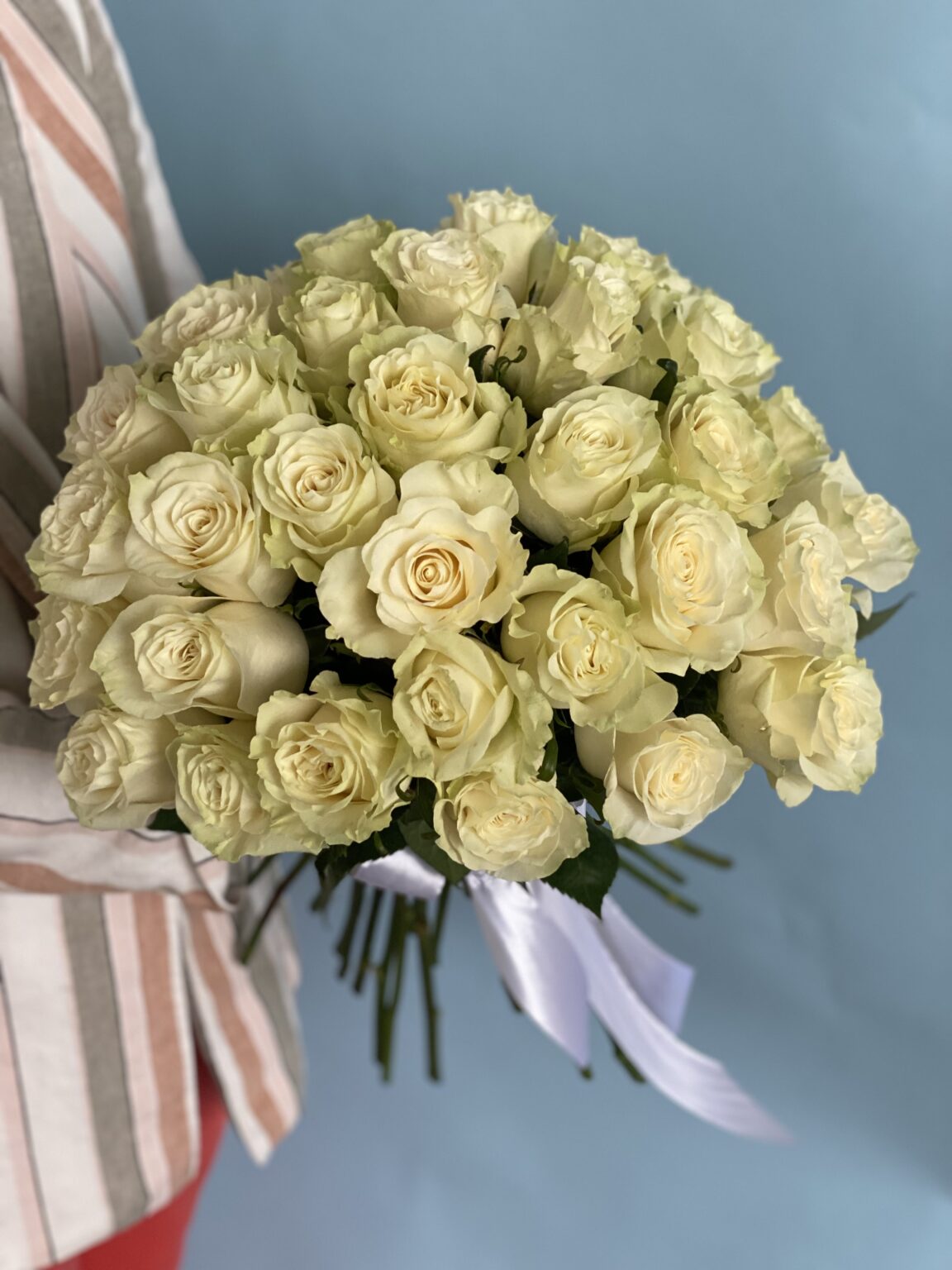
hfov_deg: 28.0
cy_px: 635
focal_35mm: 52
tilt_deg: -24.7
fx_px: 1907
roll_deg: +2.6
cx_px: 476
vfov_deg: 36.8
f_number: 2
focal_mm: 6
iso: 160
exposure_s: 1/122
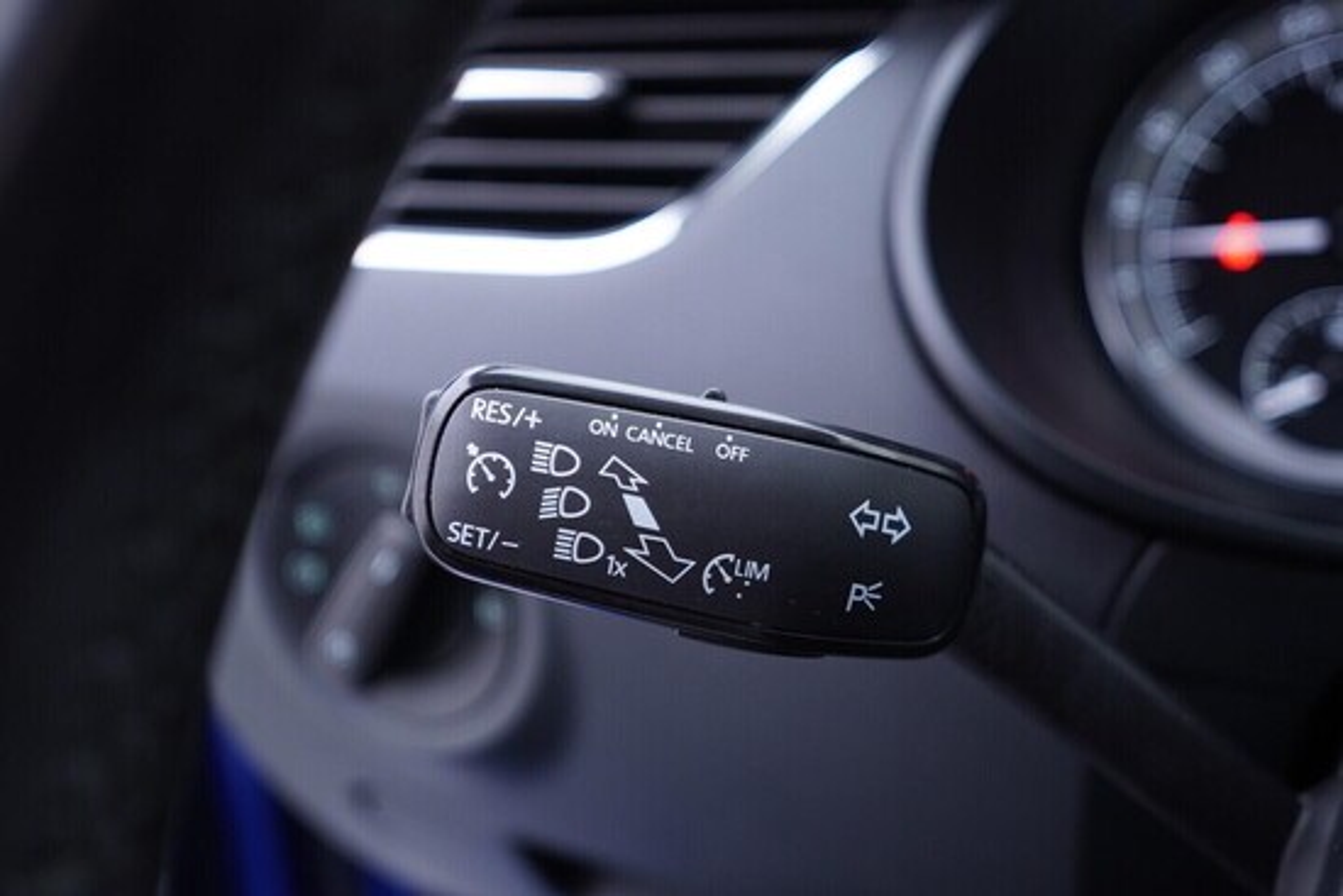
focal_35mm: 36
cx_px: 672
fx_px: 1343
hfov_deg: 53.1
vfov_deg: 36.9
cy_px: 448
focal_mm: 24
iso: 250
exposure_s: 1/40
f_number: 2.8
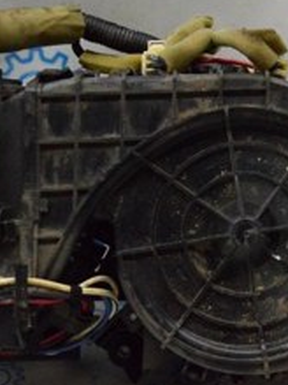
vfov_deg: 22.2
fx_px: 982
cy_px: 208
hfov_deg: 16.6
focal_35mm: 88
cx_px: 235
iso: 6400
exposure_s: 1/1000
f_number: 3.8
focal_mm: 21
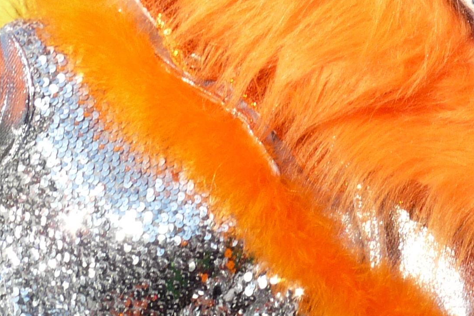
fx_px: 1264
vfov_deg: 13.8
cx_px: 413
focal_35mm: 96
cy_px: -82
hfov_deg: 20.9
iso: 100
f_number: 5.6
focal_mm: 4.8
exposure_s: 1/250
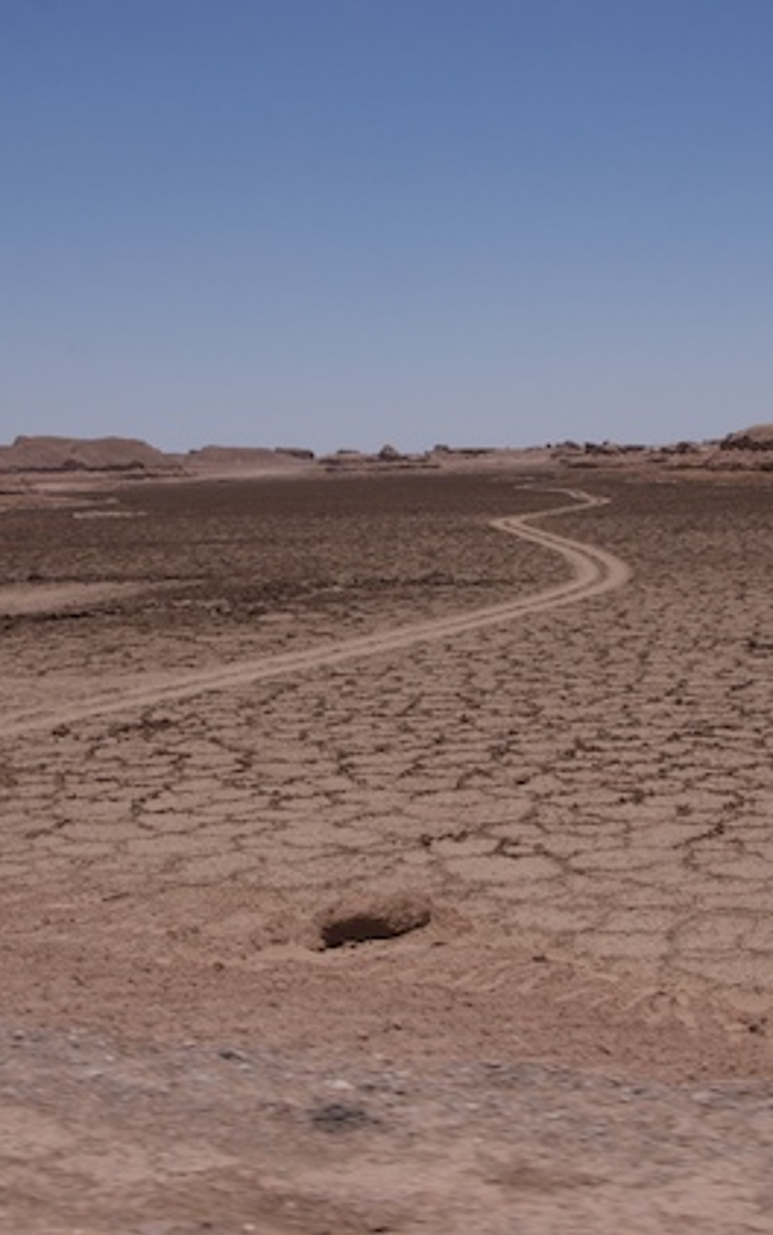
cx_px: 501
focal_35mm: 51
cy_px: 612
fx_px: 1718
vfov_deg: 39.6
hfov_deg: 25.3
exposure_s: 1/800
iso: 200
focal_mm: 22
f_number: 11
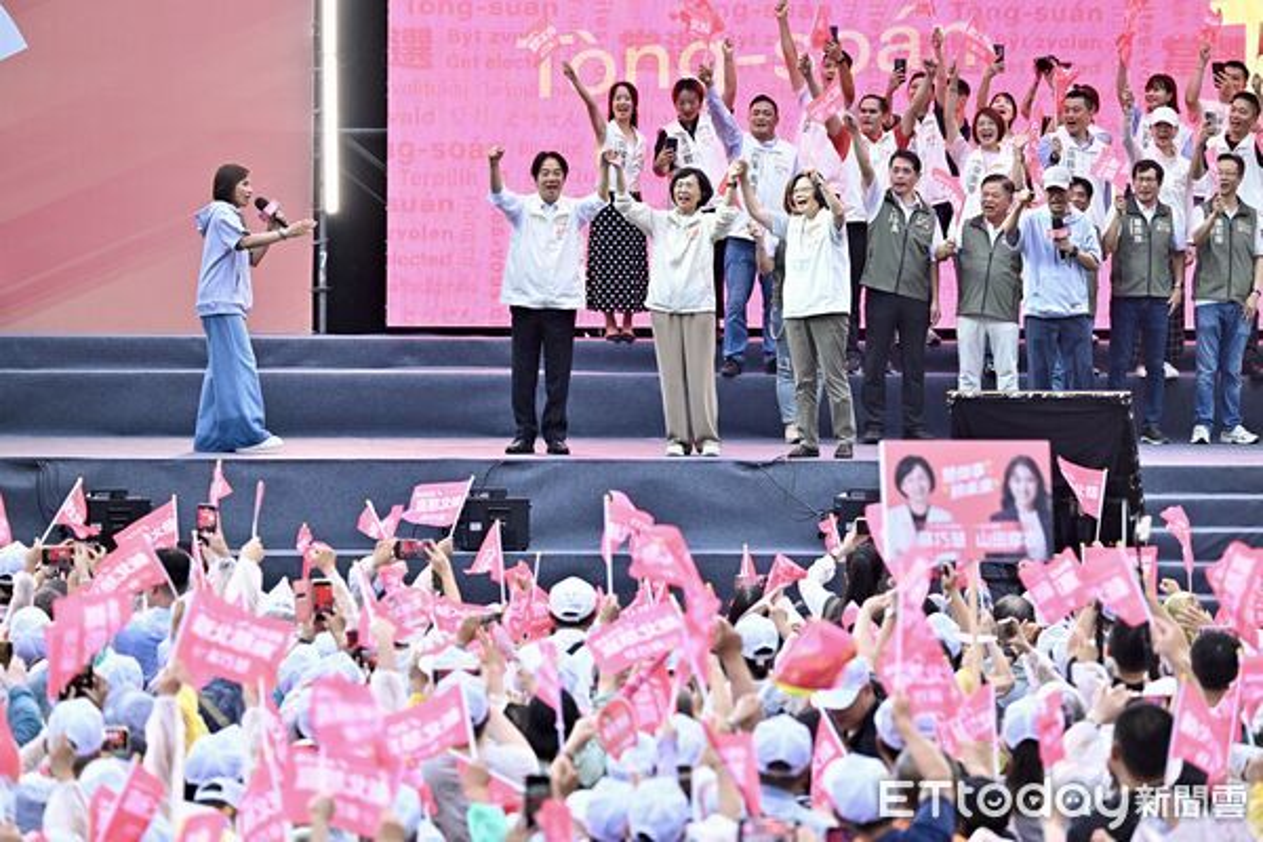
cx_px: 632
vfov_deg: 6.2
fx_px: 7718
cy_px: 421
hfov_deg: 9.4
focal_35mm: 220
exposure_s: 1/500
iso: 2500
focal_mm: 220
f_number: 5.6
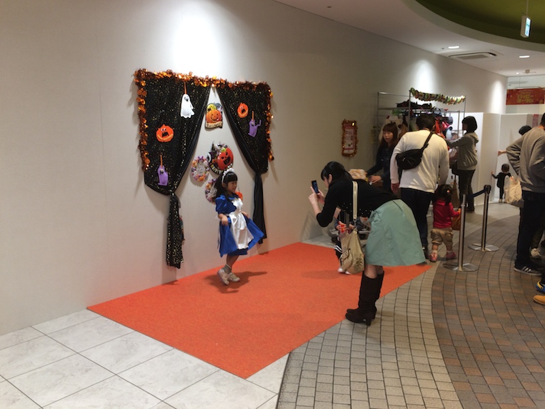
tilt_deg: -8.8
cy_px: 204
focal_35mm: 29
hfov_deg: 61.7
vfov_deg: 48.2
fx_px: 457
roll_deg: +0.0
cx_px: 272
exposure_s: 1/30
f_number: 2.2
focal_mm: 4.15
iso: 40
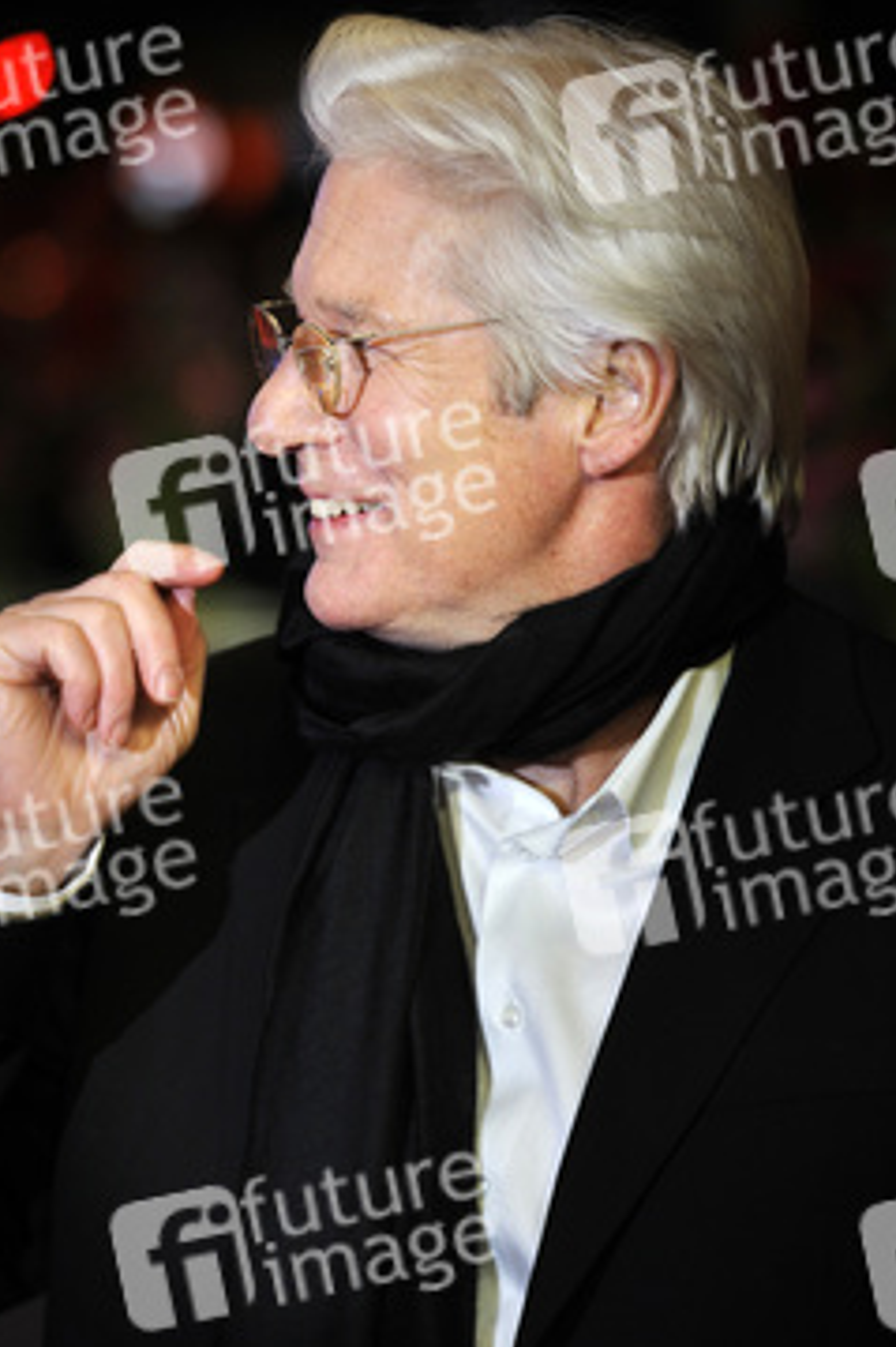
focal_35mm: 223
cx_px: 412
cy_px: 679
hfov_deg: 6.2
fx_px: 8333
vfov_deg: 9.2
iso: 400
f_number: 4.5
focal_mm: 200
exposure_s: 1/200
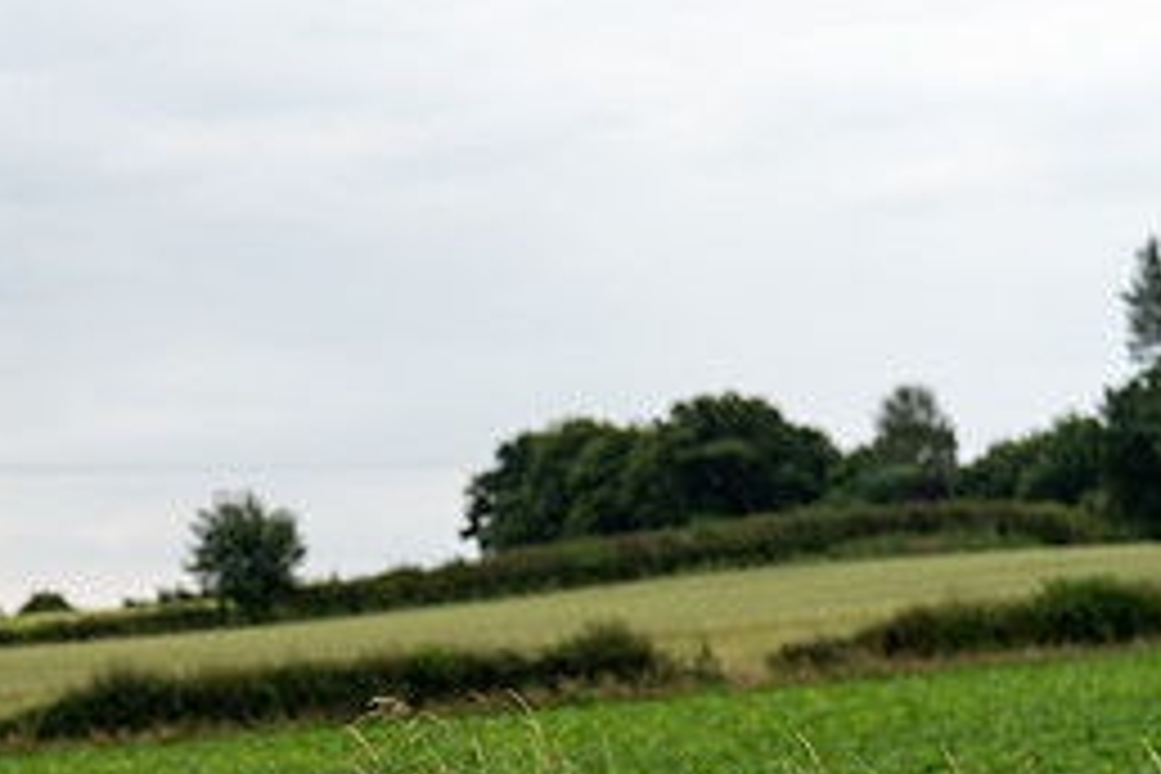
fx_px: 6965
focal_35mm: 216
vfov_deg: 6.3
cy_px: 758
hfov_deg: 9.4
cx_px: -112
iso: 500
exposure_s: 1/800
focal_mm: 96
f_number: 3.2
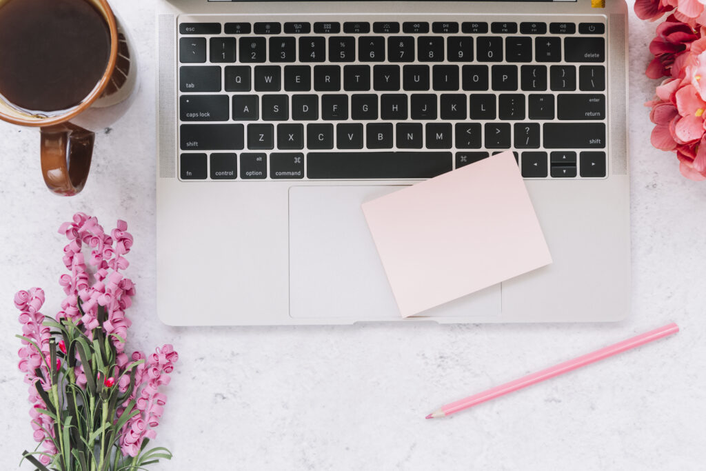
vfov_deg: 31.2
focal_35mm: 43
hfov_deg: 45.4
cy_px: 236
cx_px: 353
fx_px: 843
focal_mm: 43
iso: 100
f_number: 9
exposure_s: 1/4
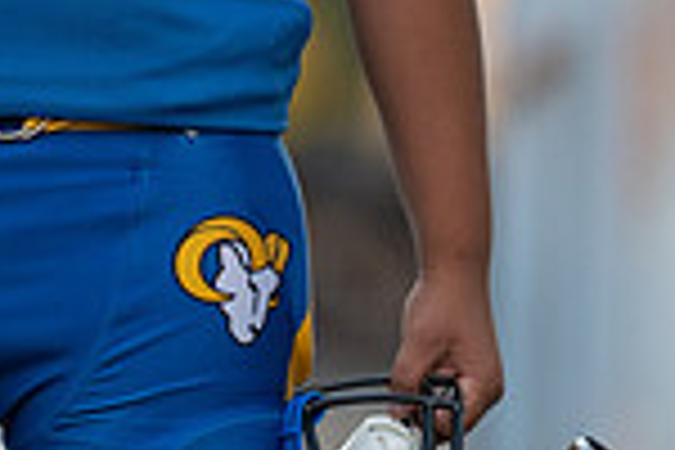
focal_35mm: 580
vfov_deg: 2.4
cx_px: 27
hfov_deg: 3.6
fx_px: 10874
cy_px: -340
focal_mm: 150
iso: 500
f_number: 2.8
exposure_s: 1/320
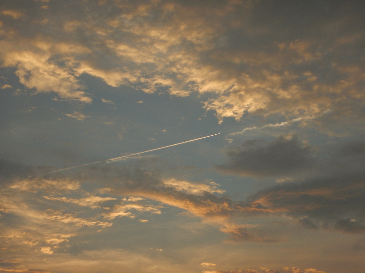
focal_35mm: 61
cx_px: 182
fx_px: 643
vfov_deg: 24.0
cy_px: 136
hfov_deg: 31.7
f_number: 4.4
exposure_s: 1/500
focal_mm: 11
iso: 125
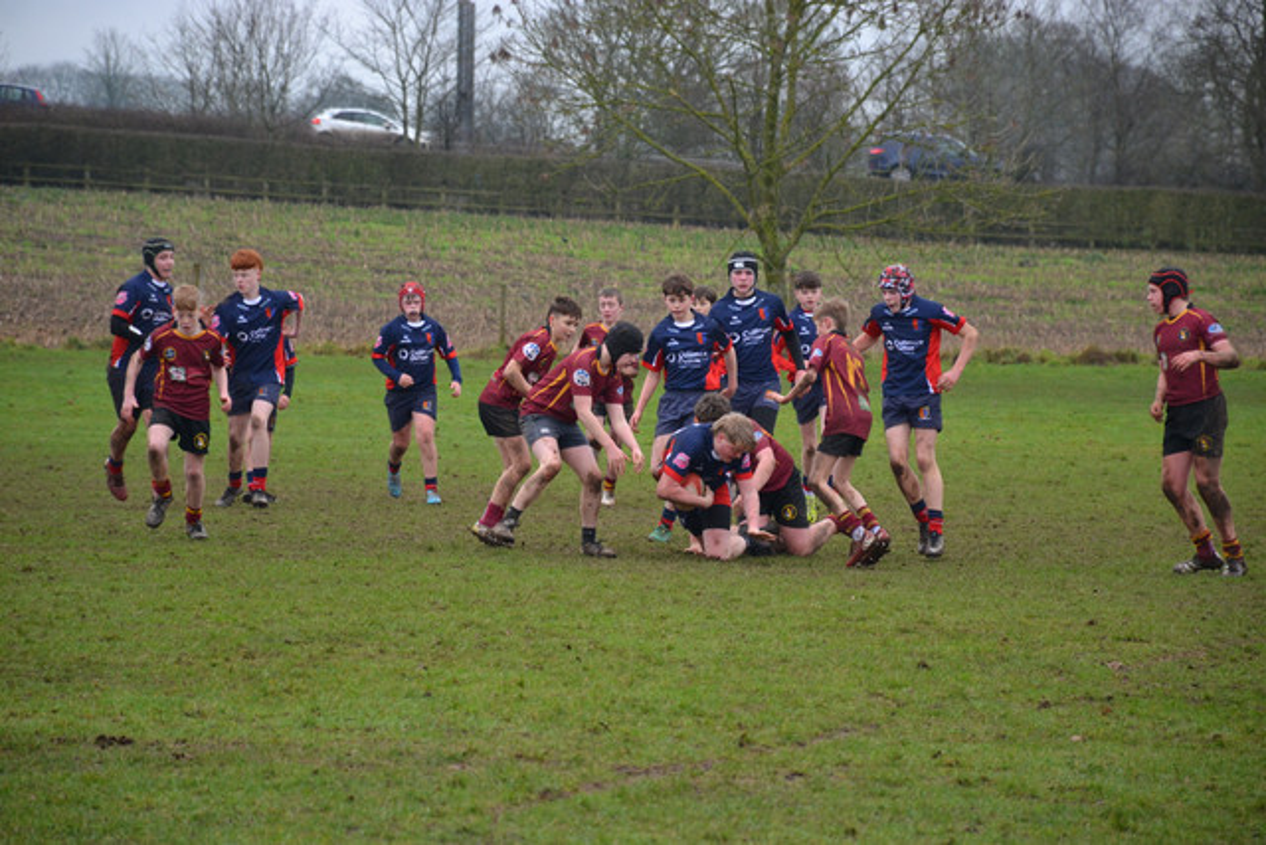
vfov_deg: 6.5
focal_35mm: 210
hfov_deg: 9.8
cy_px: 422
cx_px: 633
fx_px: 7386
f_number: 5.6
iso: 720
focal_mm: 140
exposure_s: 1/500
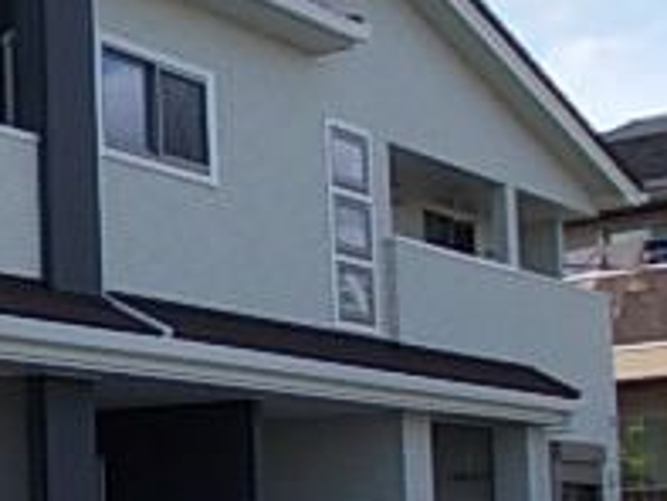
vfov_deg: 16.1
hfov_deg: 19.1
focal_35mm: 91
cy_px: 399
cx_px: -305
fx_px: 1755
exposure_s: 1/200
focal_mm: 4
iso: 80
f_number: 5.4
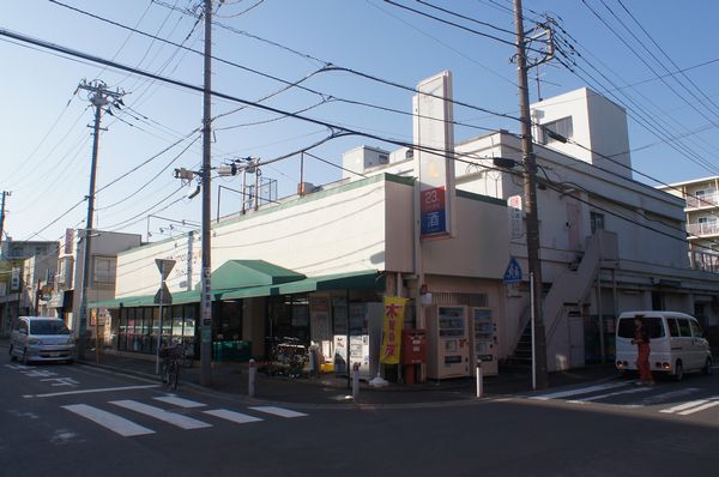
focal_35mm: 36
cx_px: 360
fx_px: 718
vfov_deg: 36.8
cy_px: 238
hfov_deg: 53.2
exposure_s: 1/400
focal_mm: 16
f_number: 8
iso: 200
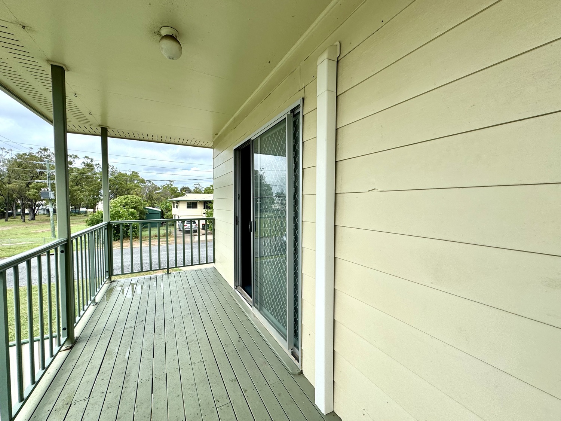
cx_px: 280
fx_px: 227
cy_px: 210
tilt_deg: -1.0
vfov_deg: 85.7
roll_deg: +1.7
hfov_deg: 102.1
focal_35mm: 14
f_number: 2.2
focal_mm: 2.22
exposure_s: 1/1160
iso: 50
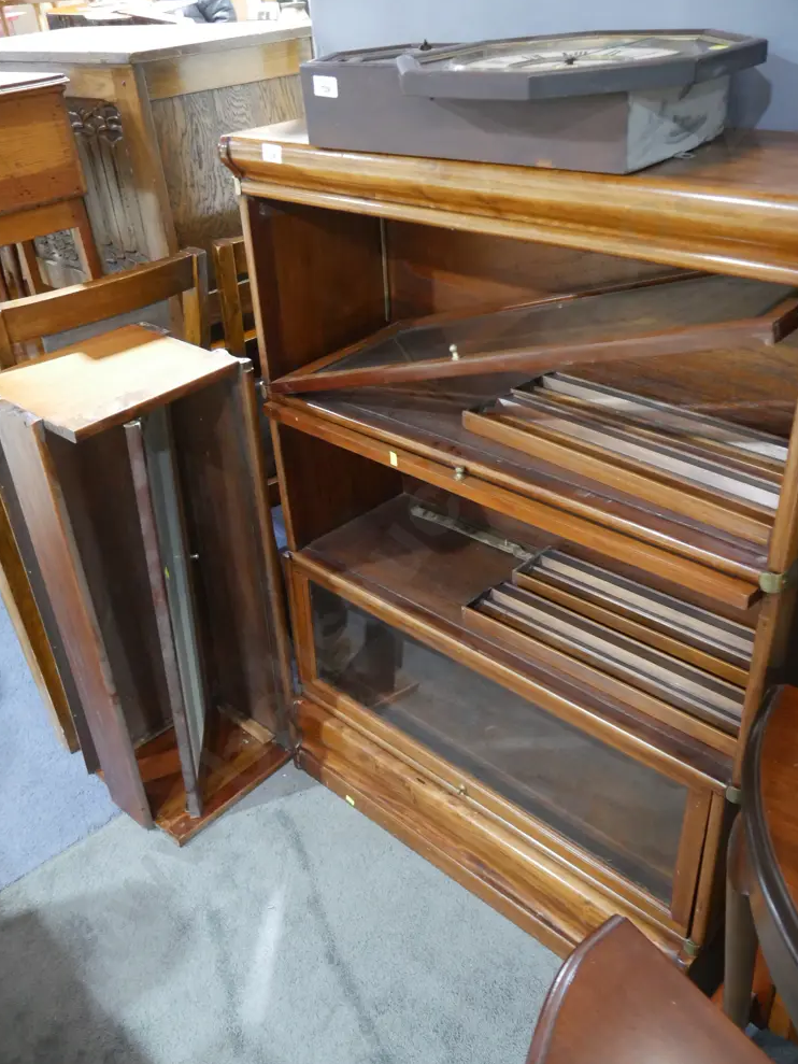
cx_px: 405
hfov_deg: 48.2
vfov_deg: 61.6
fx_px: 891
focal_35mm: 29
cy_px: 545
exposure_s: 1/30
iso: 3200
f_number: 3.5
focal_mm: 14
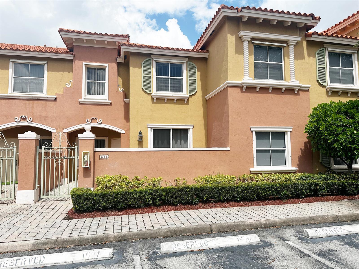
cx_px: 180
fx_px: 249
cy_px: 134
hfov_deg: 71.6
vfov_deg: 56.8
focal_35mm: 24
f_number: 1.78
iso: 80
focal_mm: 6.86
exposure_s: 1/5525
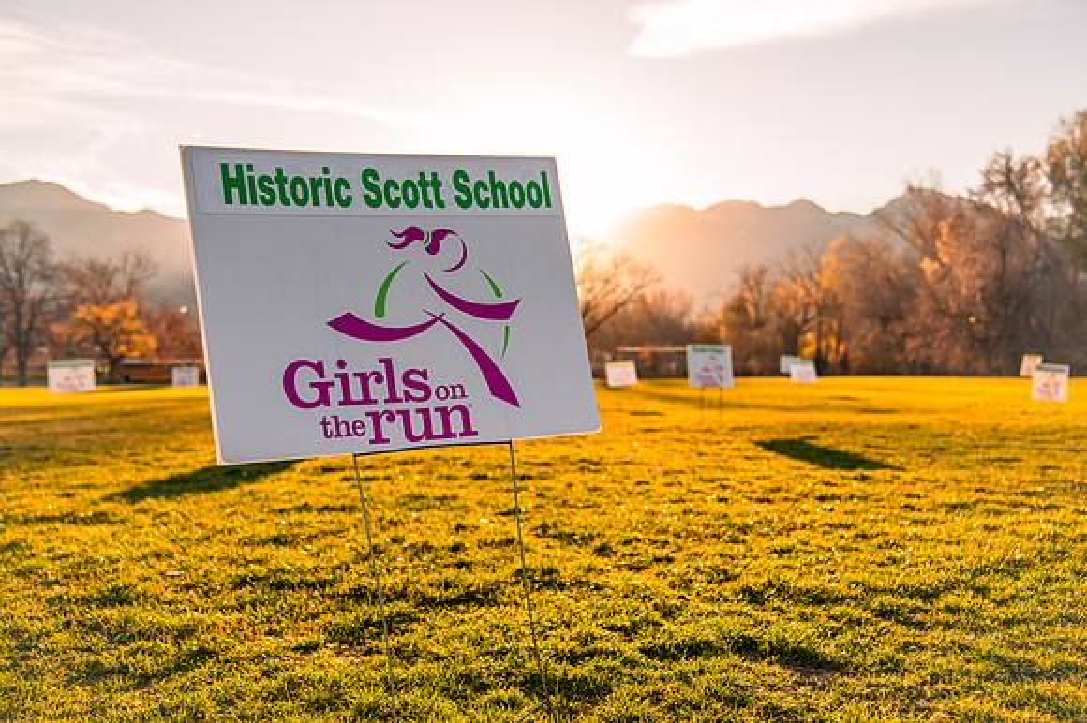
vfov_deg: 28.3
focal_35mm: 47
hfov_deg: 41.5
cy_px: 333
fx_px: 1433
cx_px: 544
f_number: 4.5
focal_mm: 44
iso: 800
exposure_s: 1/3200
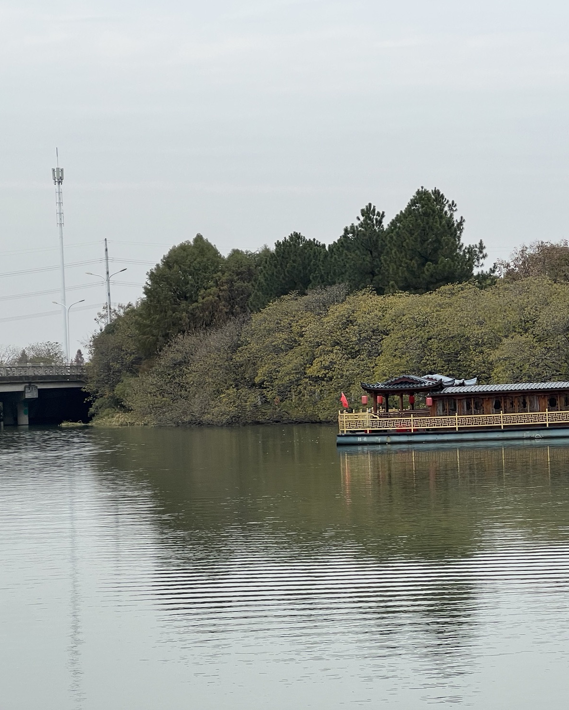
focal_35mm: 101
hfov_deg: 15.2
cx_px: 376
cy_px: 353
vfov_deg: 19.0
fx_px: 2125
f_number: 2.8
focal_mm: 9
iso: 32
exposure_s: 1/139
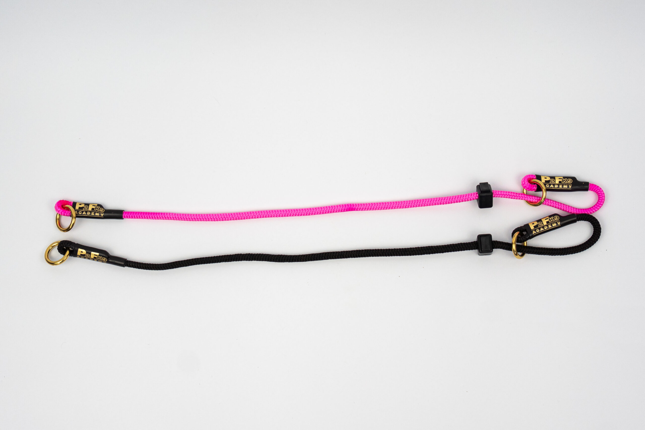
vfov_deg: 20.3
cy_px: 215
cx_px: 322
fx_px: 1200
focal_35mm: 67
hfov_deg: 30.1
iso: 640
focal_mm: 45
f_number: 3.5
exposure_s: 1/160
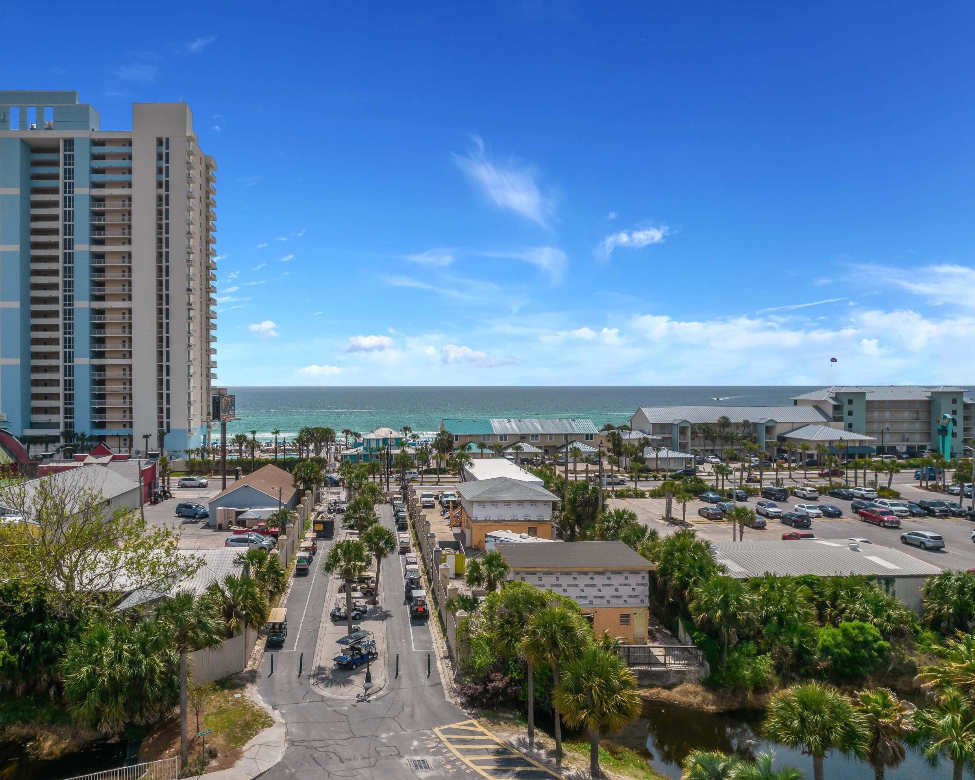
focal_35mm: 25
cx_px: 396
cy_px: 387
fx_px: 721
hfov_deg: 67.5
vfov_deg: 56.8
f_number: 2.8
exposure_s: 1/4000
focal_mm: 8.38
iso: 100
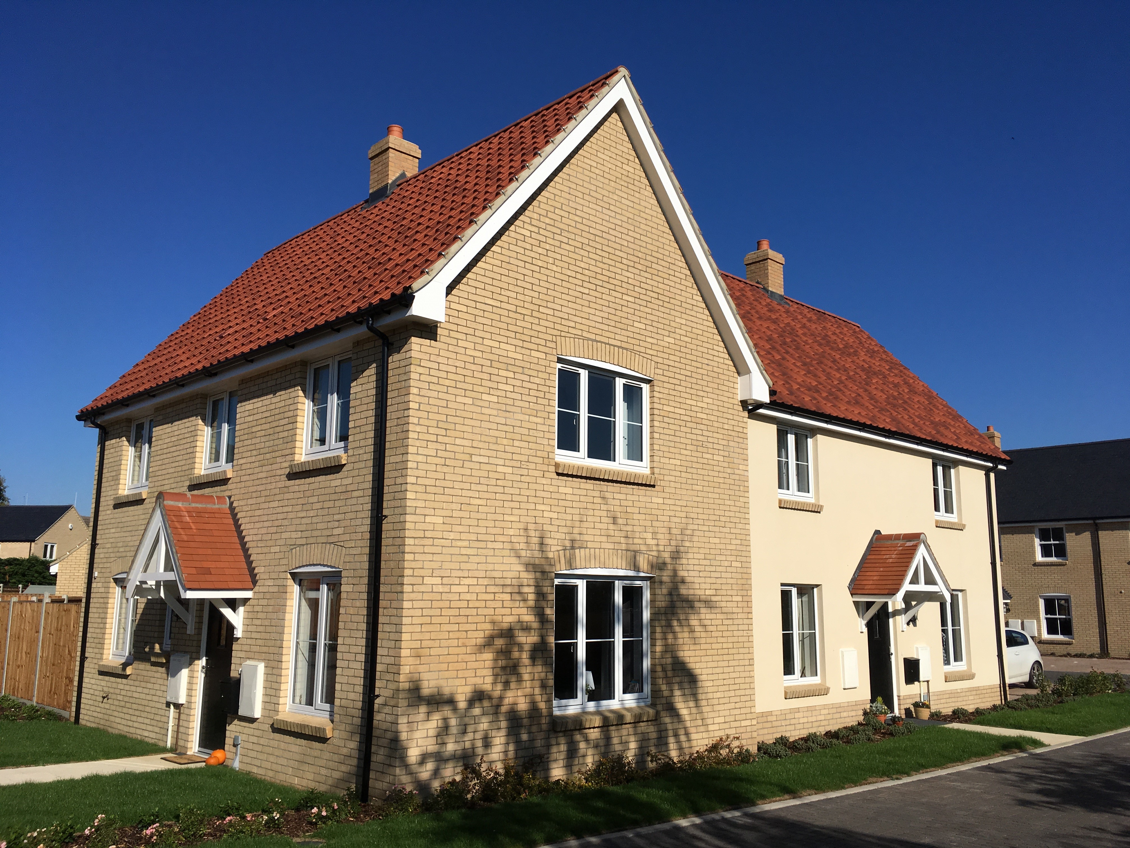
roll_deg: -0.8
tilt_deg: +9.3
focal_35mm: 29
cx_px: 565
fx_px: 947
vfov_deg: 48.2
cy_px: 424
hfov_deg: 61.7
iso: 25
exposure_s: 1/3663
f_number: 2.2
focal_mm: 4.15
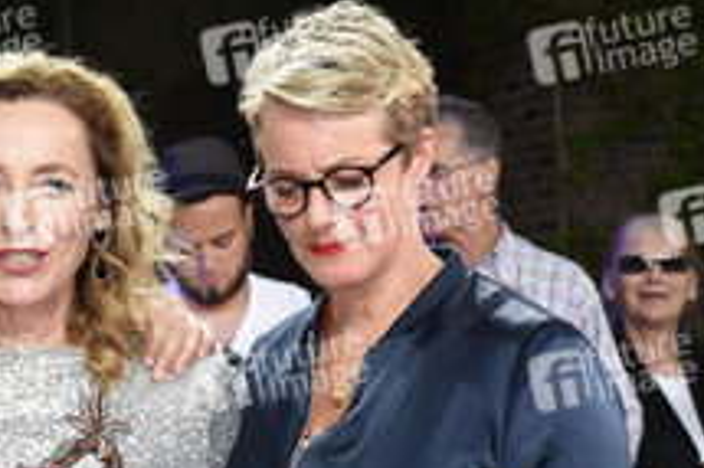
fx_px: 3205
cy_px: 455
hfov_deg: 12.4
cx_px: 2
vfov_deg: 8.3
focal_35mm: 164
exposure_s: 1/160
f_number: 6.3
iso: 500
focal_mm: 52
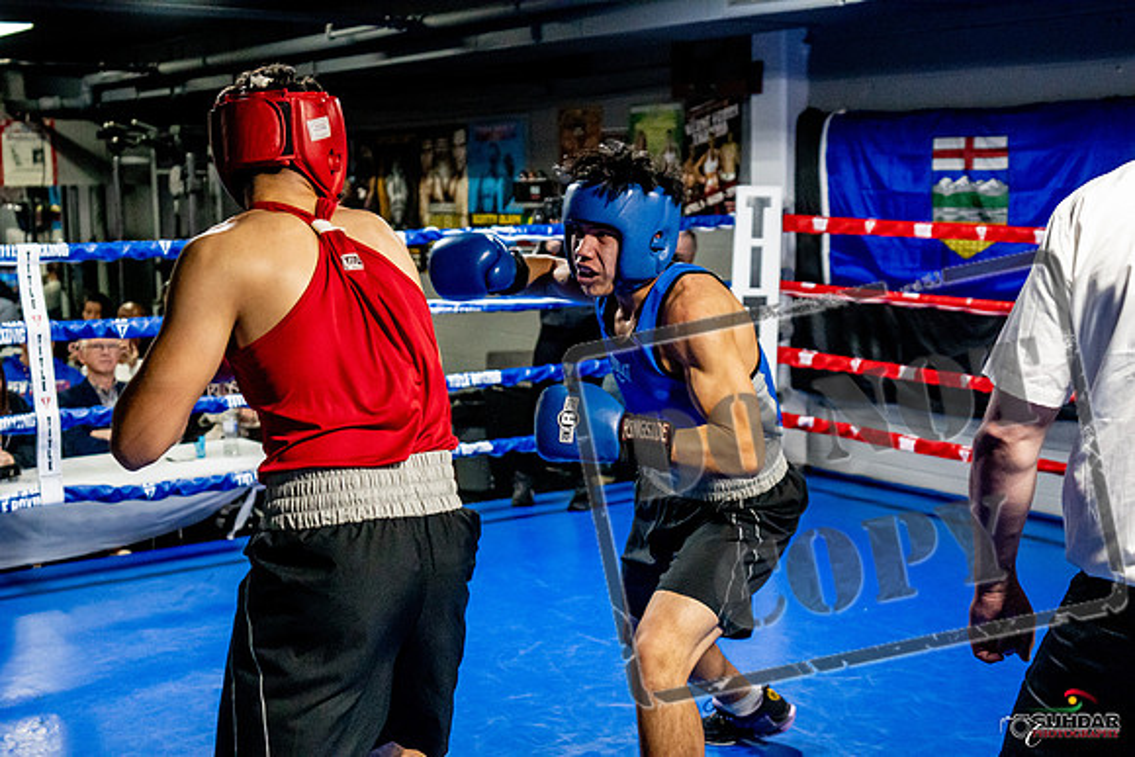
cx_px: 568
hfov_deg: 38.2
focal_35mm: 52
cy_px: 378
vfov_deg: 26.0
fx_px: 1640
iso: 5000
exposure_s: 1/800
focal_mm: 35
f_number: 2.8
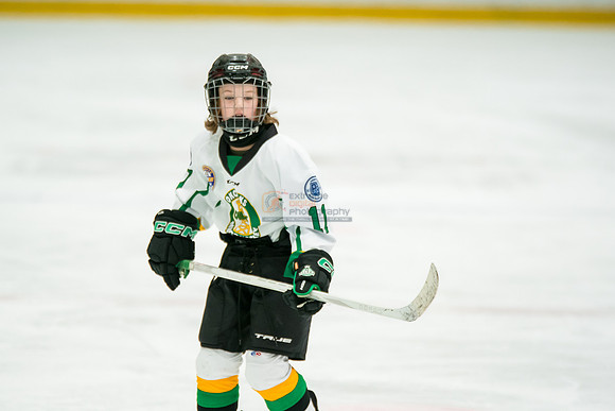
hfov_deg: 5.2
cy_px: 199
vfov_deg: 3.5
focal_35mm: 398
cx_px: 266
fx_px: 6793
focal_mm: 300
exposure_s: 1/1600
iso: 3200
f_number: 3.2
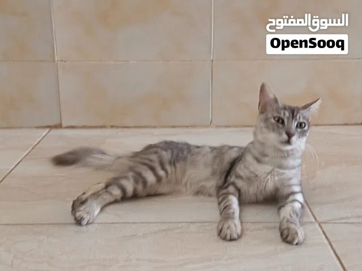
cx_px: 181
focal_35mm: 47
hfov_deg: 40.4
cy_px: 136
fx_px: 492
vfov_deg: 30.9
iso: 5657
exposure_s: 1/25
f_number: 1.75
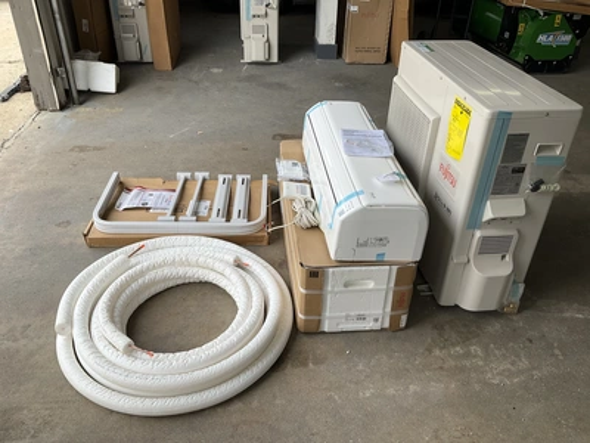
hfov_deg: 61.7
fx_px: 494
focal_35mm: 29
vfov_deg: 48.2
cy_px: 222
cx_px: 295
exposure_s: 1/316
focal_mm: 3
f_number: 1.8
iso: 25
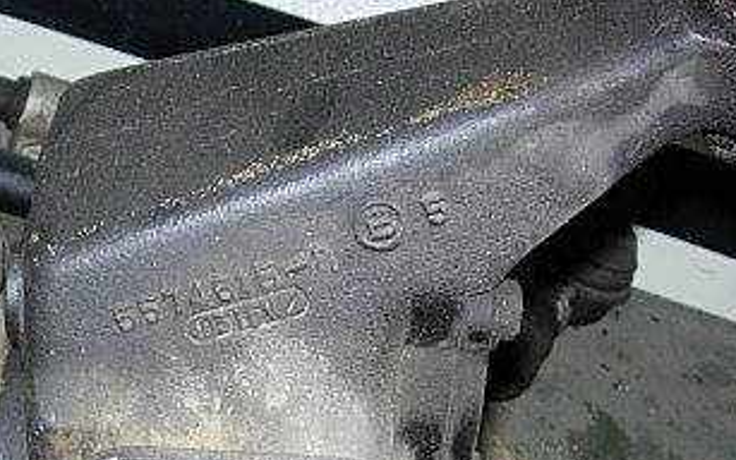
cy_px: 458
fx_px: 1685
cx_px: 225
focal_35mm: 84
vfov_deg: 15.3
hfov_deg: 24.5
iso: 79
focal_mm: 7.8
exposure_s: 1/64
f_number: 2.8
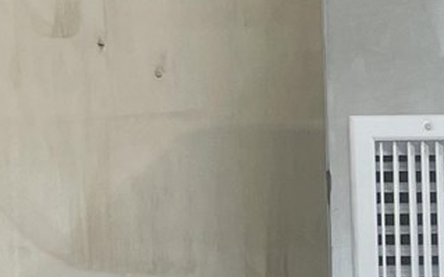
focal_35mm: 199
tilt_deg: -2.5
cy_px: 1051
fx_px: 2407
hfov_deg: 10.4
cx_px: 541
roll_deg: +1.4
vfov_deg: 5.8
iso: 50
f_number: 1.6
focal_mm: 4.2
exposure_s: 1/120
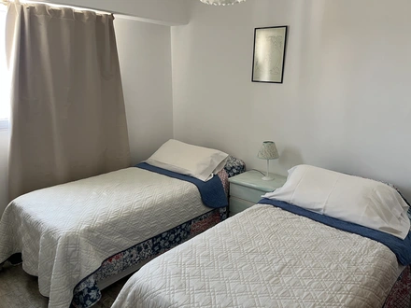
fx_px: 309
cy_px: 154
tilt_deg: -13.6
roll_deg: +0.2
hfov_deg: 67.3
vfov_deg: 53.1
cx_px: 206
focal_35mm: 26
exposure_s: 1/66
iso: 125
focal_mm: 5.1
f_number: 1.6
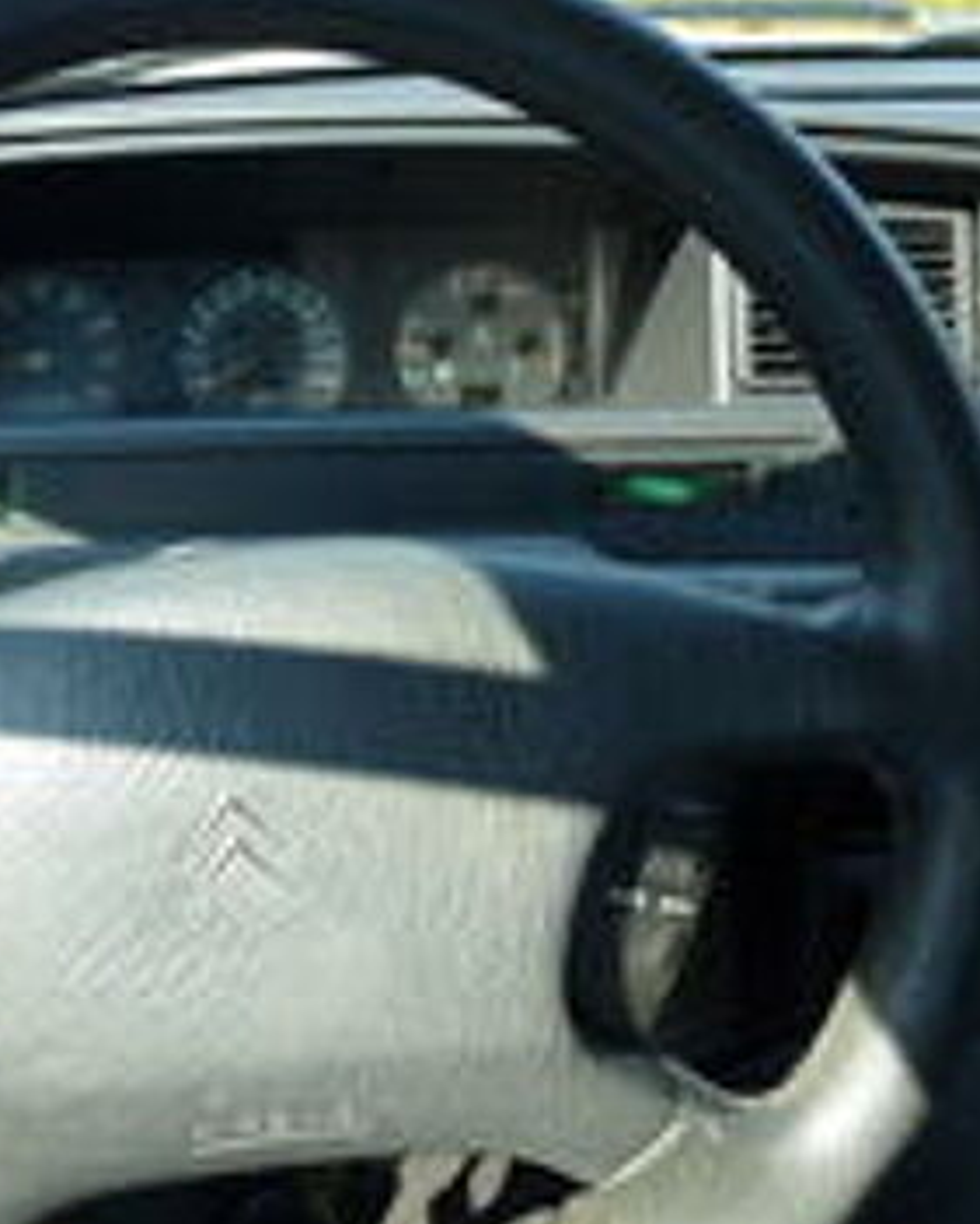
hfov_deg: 44.8
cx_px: 293
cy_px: 621
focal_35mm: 32
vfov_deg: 55.6
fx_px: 1160
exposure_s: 1/125
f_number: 3.3
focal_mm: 4.3
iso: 100
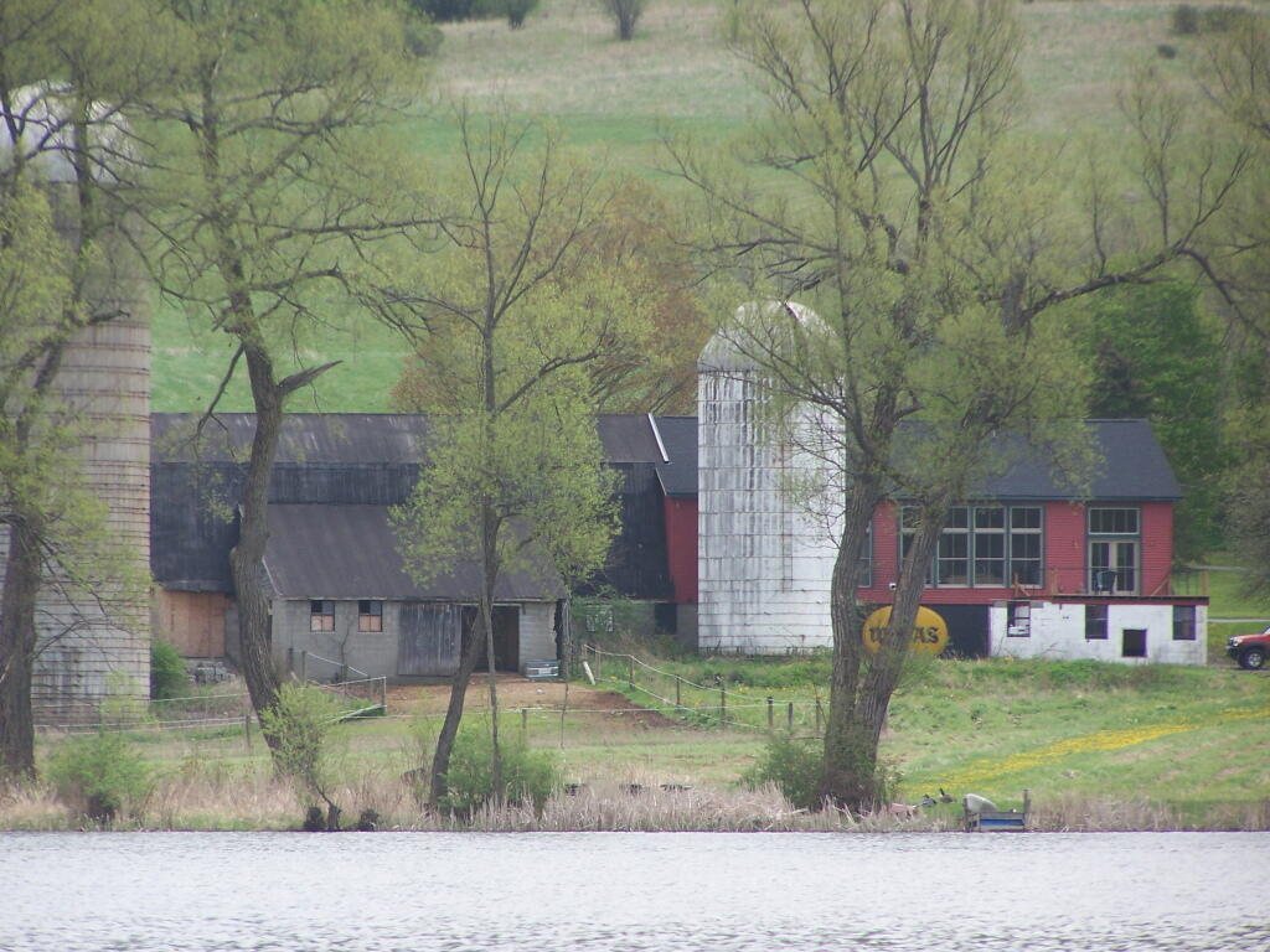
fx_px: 12364
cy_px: 476
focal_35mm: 337
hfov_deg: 5.9
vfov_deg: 4.4
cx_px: 635
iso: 80
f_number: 3.6
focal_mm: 55.9
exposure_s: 1/500
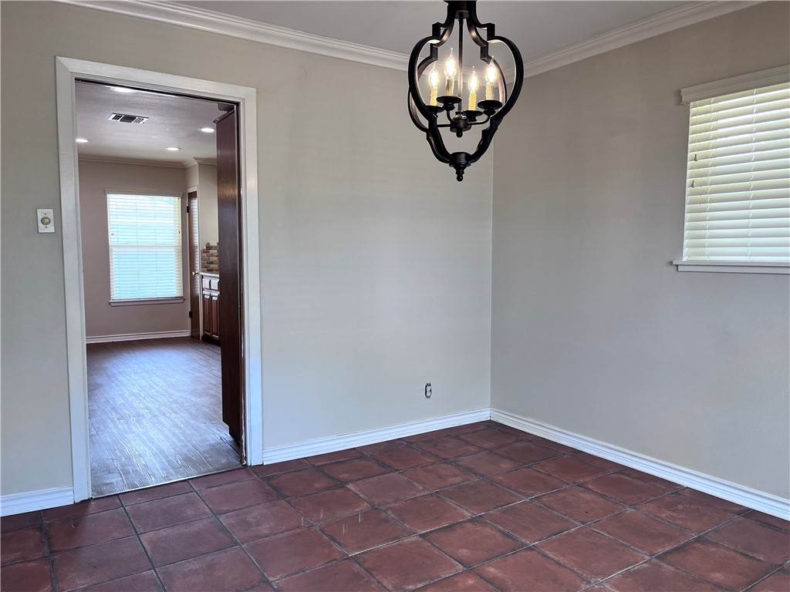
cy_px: 296
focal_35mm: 26
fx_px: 593
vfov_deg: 53.1
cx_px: 395
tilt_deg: -4.5
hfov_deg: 67.3
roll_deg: +0.0
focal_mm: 5.1
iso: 100
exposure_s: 1/120
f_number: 1.6
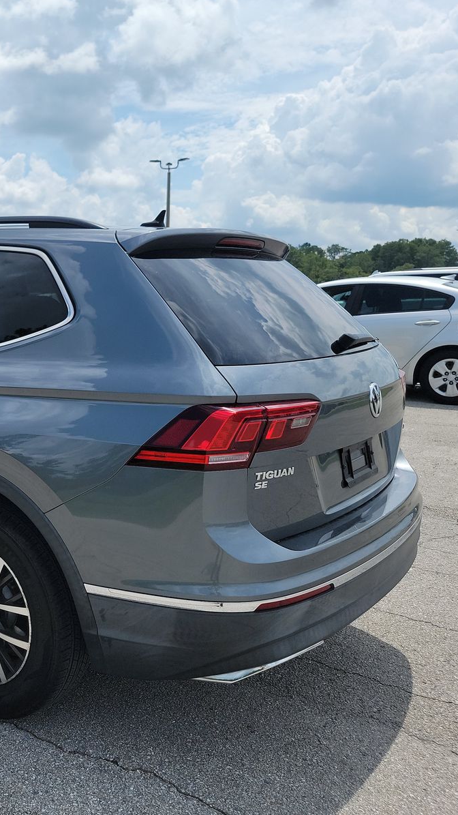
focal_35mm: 35
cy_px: 407
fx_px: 756
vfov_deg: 56.6
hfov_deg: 30.9
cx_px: -13
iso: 50
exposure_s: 1/1300
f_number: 1.8
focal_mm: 6.7
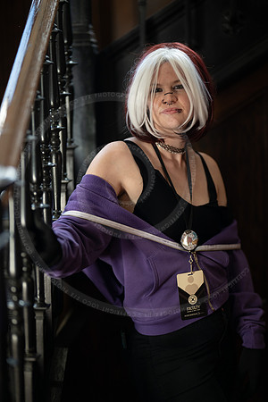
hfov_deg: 16.1
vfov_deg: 23.9
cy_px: 201
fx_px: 949
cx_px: 134
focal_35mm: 85
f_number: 1.2
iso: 400
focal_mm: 85
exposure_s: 1/400
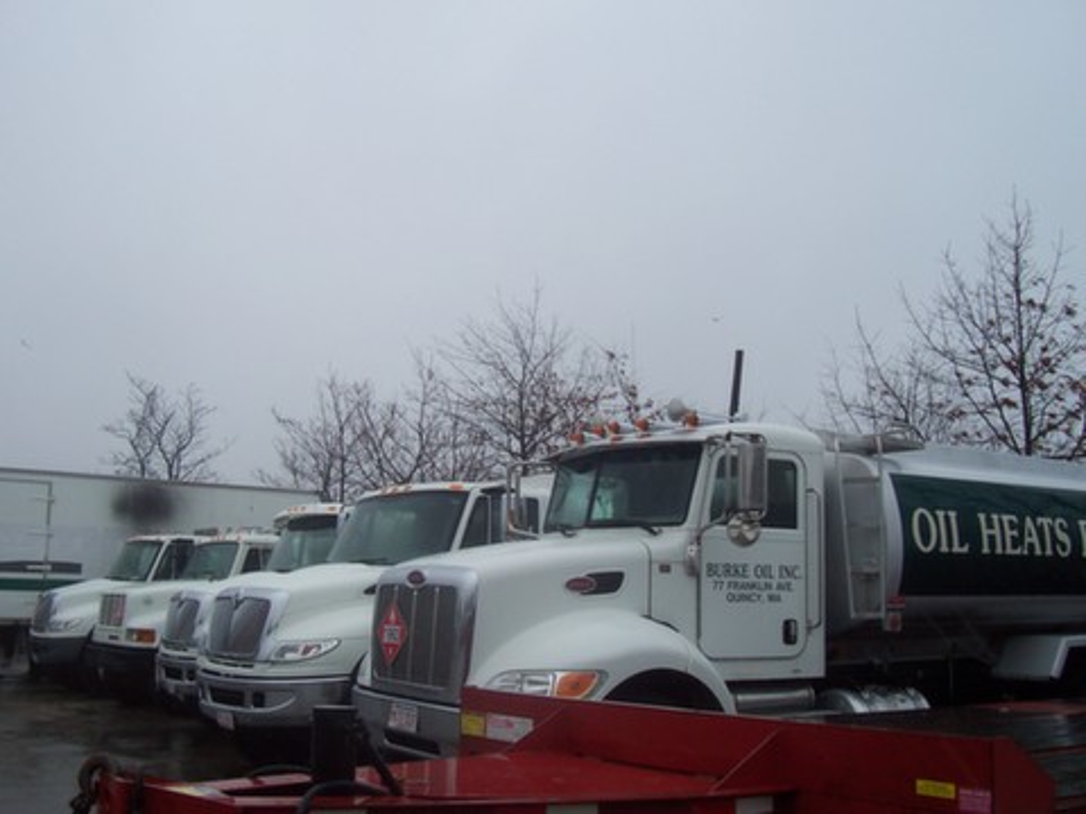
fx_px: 1161
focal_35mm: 37
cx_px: 543
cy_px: 407
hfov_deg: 50.1
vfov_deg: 38.7
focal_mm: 5.6
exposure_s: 1/250
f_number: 2.8
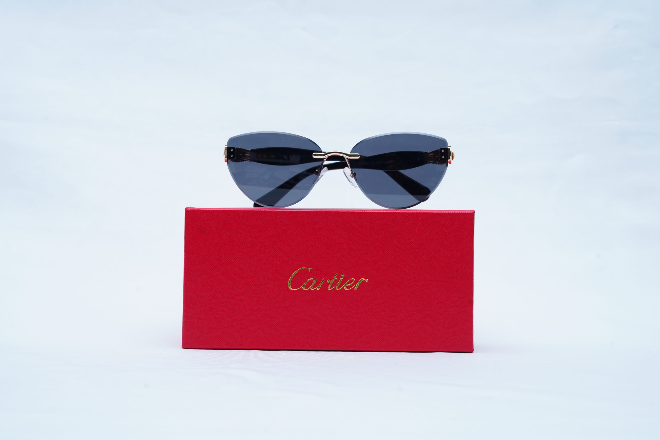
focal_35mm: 50
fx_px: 917
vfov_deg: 27.0
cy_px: 220
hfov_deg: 39.6
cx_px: 330
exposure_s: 1/160
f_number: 9
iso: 200
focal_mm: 50
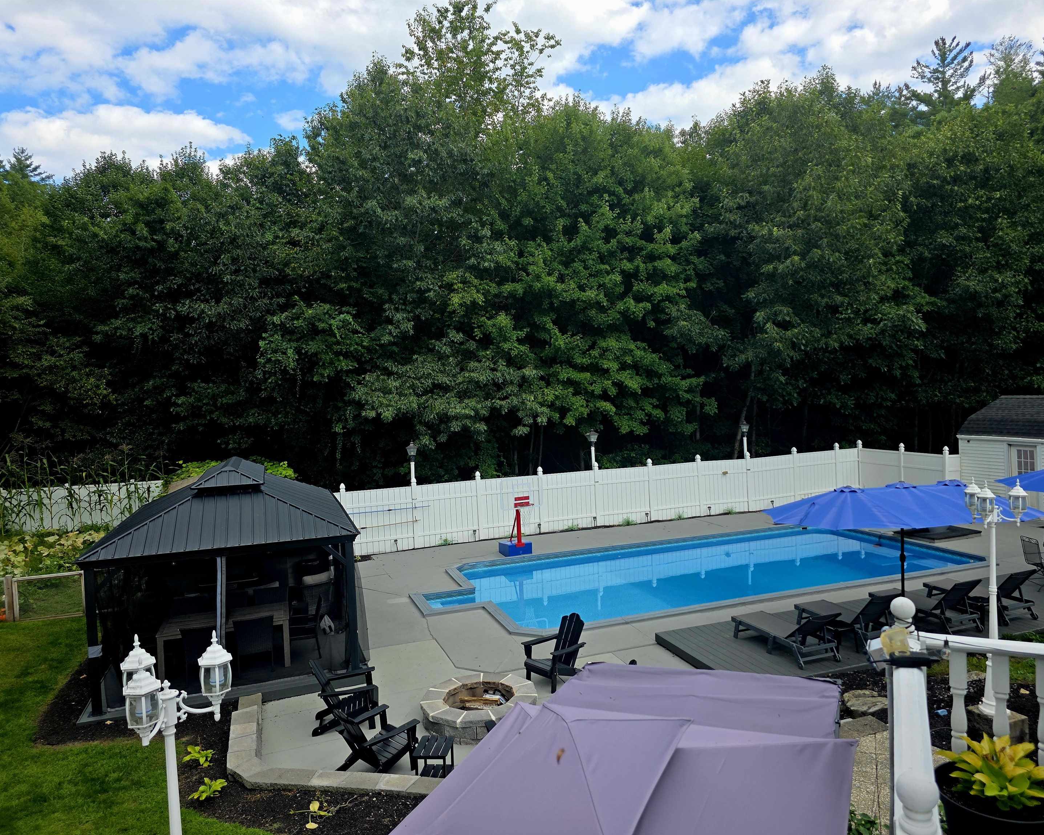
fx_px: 742
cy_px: 417
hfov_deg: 70.2
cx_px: 552
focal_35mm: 24
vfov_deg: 58.8
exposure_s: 1/2500
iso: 80
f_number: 1.7
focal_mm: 6.3
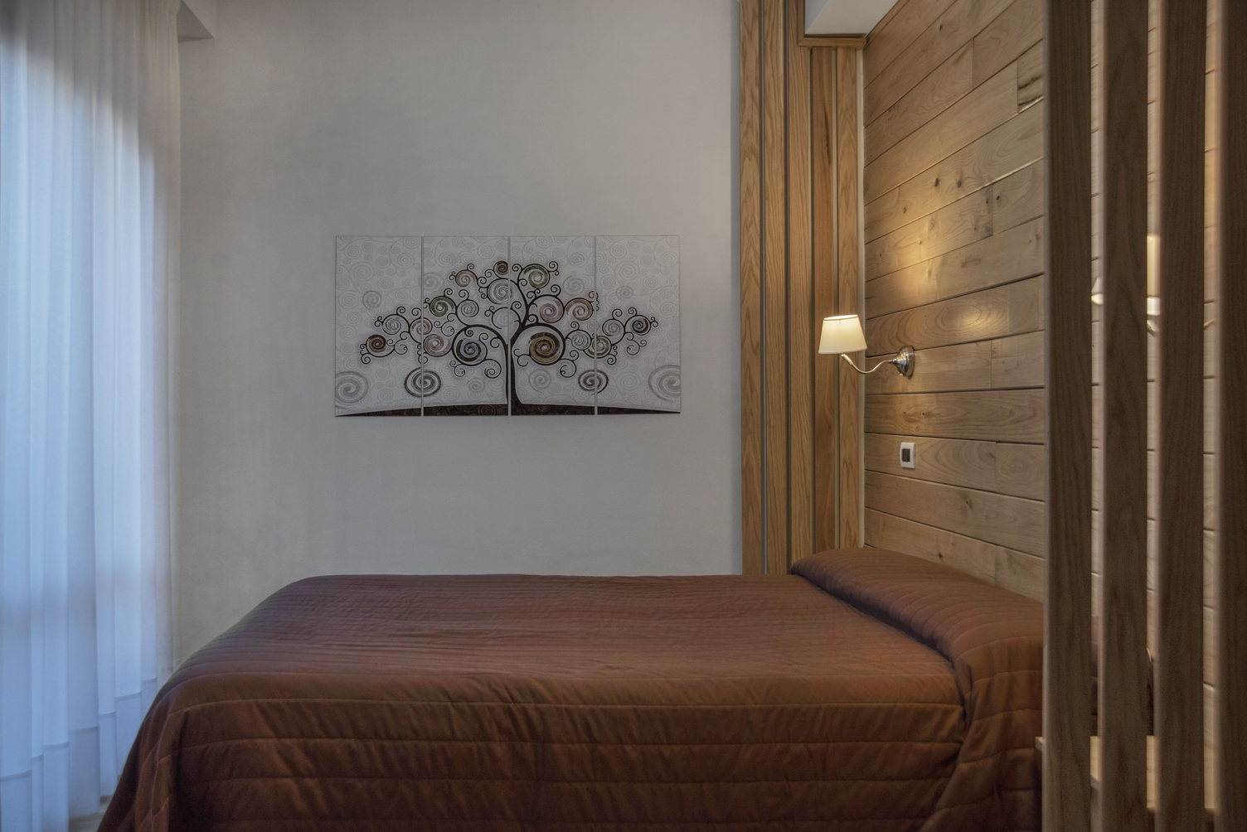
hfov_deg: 54.4
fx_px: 1213
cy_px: 416
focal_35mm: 35
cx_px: 624
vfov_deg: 37.9
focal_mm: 35
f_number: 6.3
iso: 400
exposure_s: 1/50
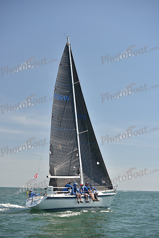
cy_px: 119
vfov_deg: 28.8
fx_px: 463
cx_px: 80
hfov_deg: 19.5
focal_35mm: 70
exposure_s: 1/800
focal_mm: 70
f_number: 4.5
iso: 250
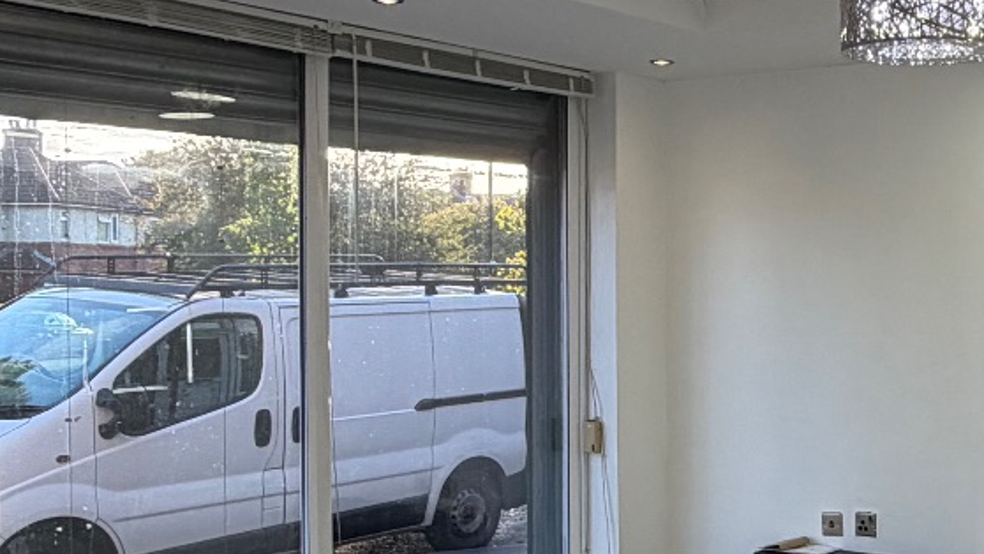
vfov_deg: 21.4
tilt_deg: -1.7
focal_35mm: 56
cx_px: 845
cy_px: 330
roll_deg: -0.2
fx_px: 1461
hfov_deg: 35.5
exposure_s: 1/163
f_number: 2.2
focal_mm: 2.22
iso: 64
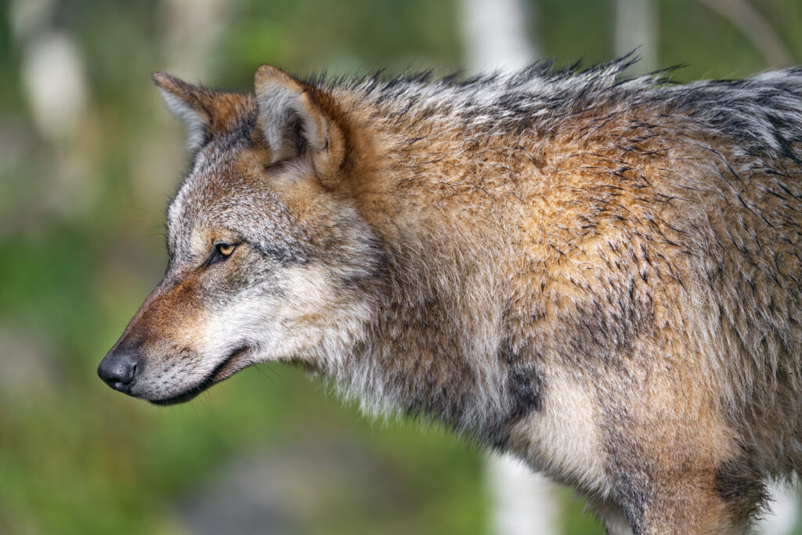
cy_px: 268
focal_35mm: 340
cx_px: 401
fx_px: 7575
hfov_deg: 6.1
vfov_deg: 4.0
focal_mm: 340
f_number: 4
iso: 140
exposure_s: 1/1250
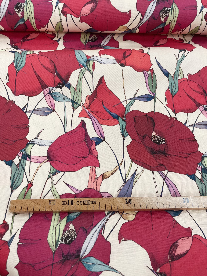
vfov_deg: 67.3
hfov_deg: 53.1
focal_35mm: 26
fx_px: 207
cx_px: 104
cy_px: 138
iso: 64
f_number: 1.6
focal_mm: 4.2
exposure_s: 1/100
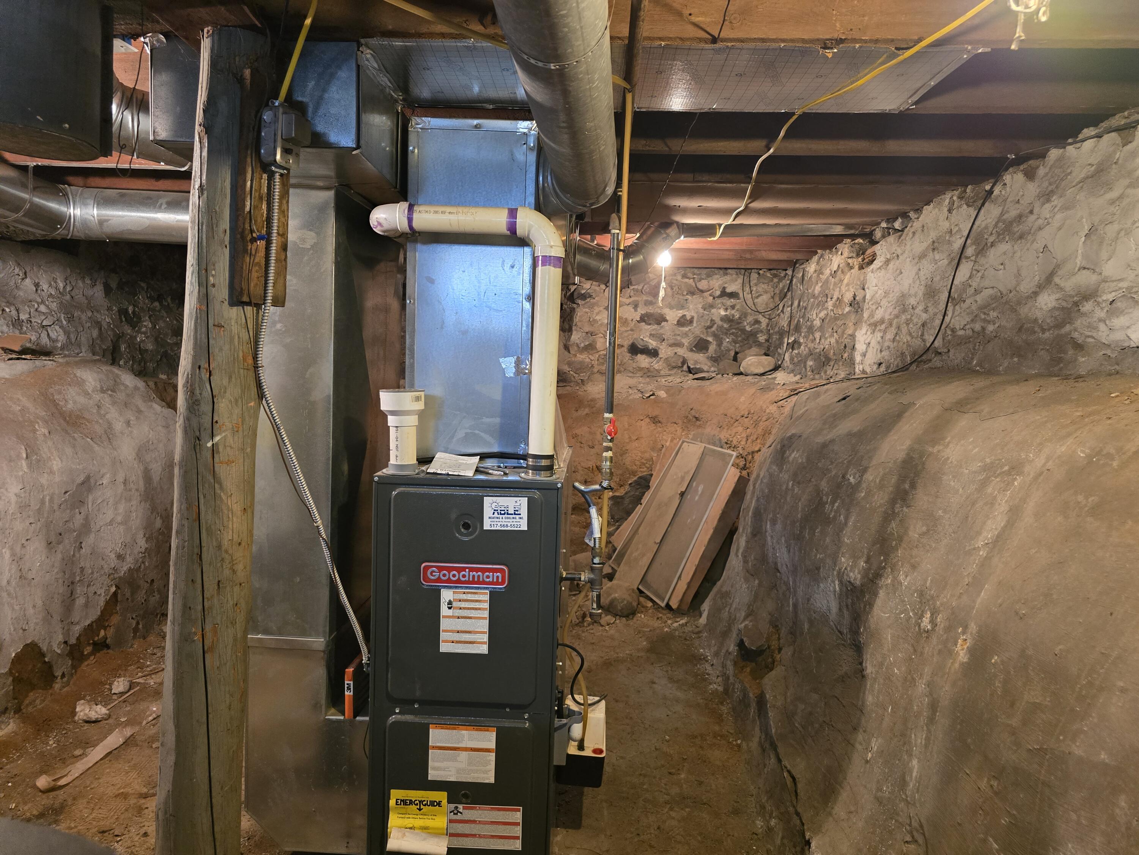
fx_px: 757
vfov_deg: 58.9
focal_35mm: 23
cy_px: 428
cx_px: 570
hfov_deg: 73.9
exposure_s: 1/60
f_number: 1.7
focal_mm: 6.3
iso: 800
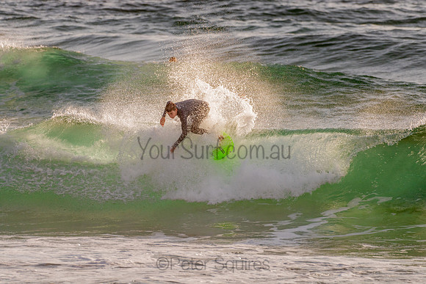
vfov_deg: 2.2
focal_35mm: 613
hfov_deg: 3.4
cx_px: 208
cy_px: 138
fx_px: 7254
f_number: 5.6
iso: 220
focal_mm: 500
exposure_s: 1/2000
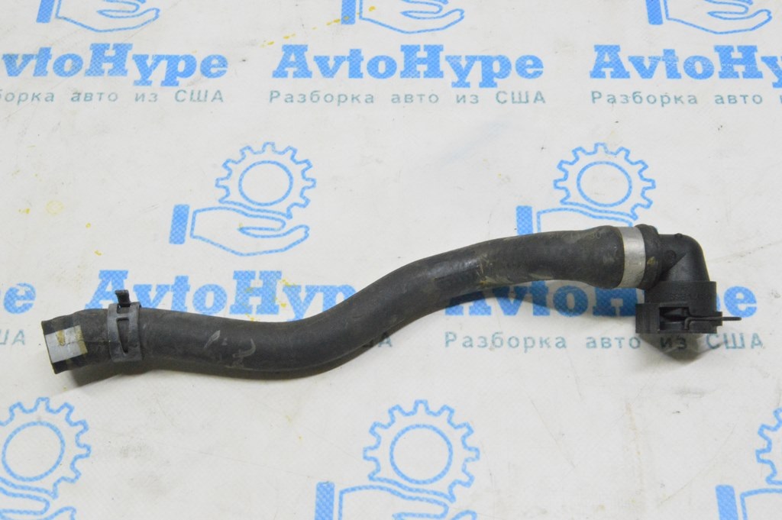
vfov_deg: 28.9
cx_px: 391
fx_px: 1009
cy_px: 260
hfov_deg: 42.4
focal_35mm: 46
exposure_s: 1/20
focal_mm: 31
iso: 6400
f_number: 20
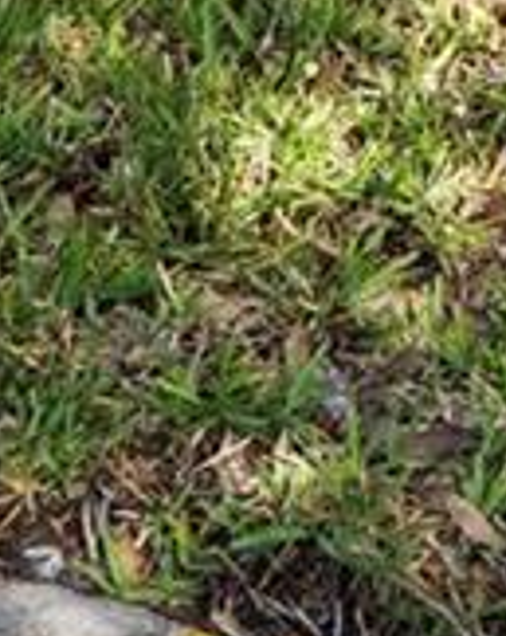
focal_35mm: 172
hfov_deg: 8.8
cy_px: -868
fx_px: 3222
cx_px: 737
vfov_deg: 9.9
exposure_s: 1/125
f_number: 8
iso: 100
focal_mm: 18.5
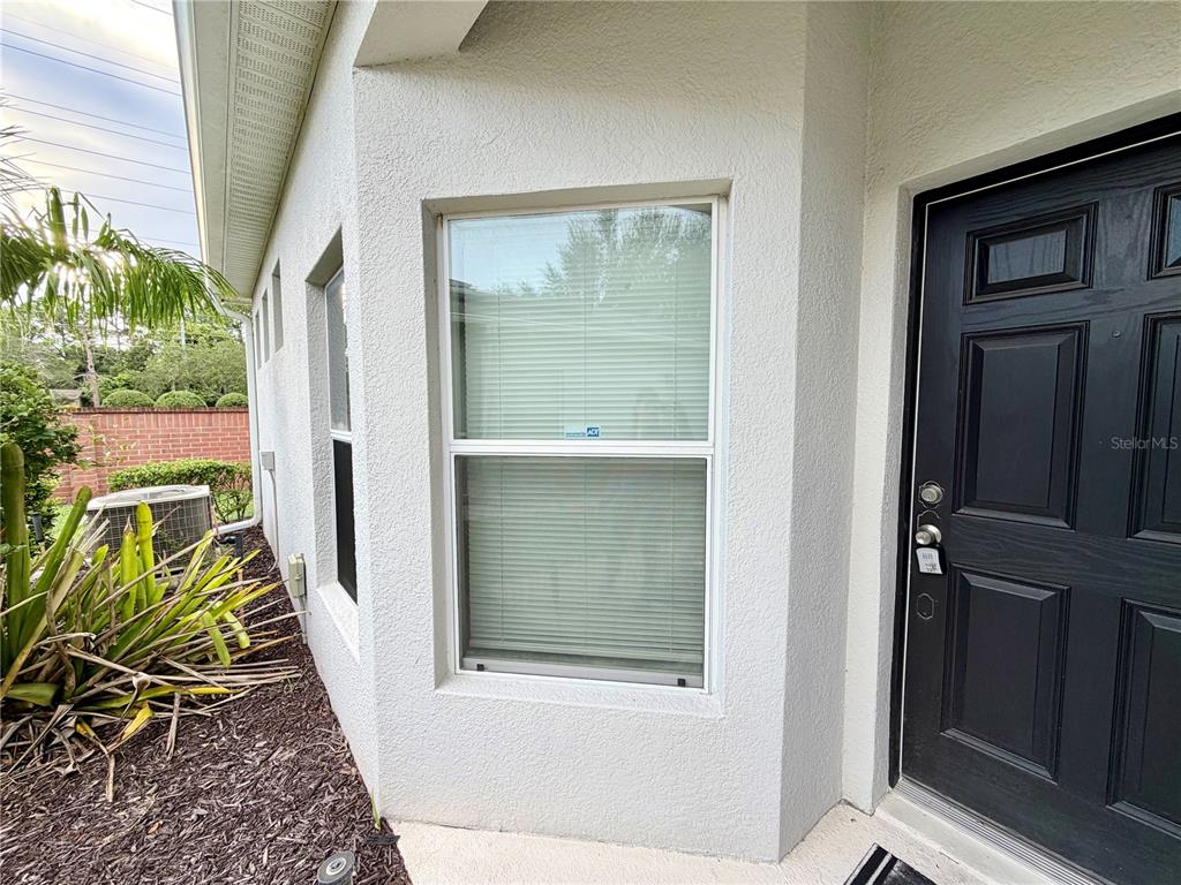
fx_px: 478
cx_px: 590
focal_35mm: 14
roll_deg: +0.1
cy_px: 442
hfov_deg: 102.1
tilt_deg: -4.1
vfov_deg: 85.7
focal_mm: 2.22
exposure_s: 1/158
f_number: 2.2
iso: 40
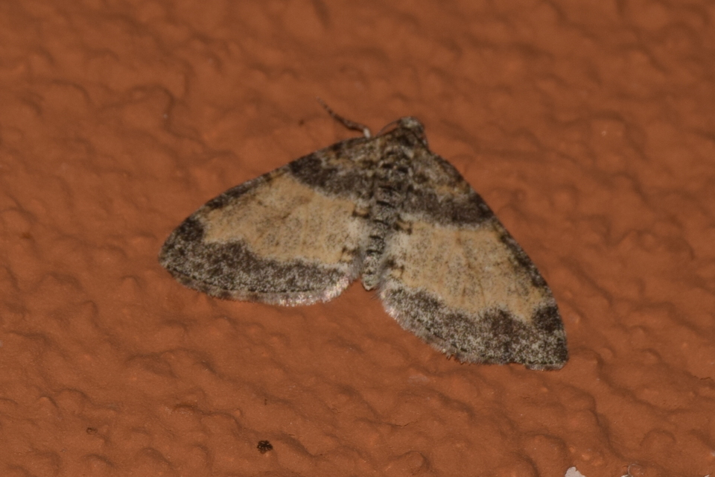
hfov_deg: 9.8
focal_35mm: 210
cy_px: 238
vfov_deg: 6.5
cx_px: 358
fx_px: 4171
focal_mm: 140
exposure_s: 1/200
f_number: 16
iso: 100
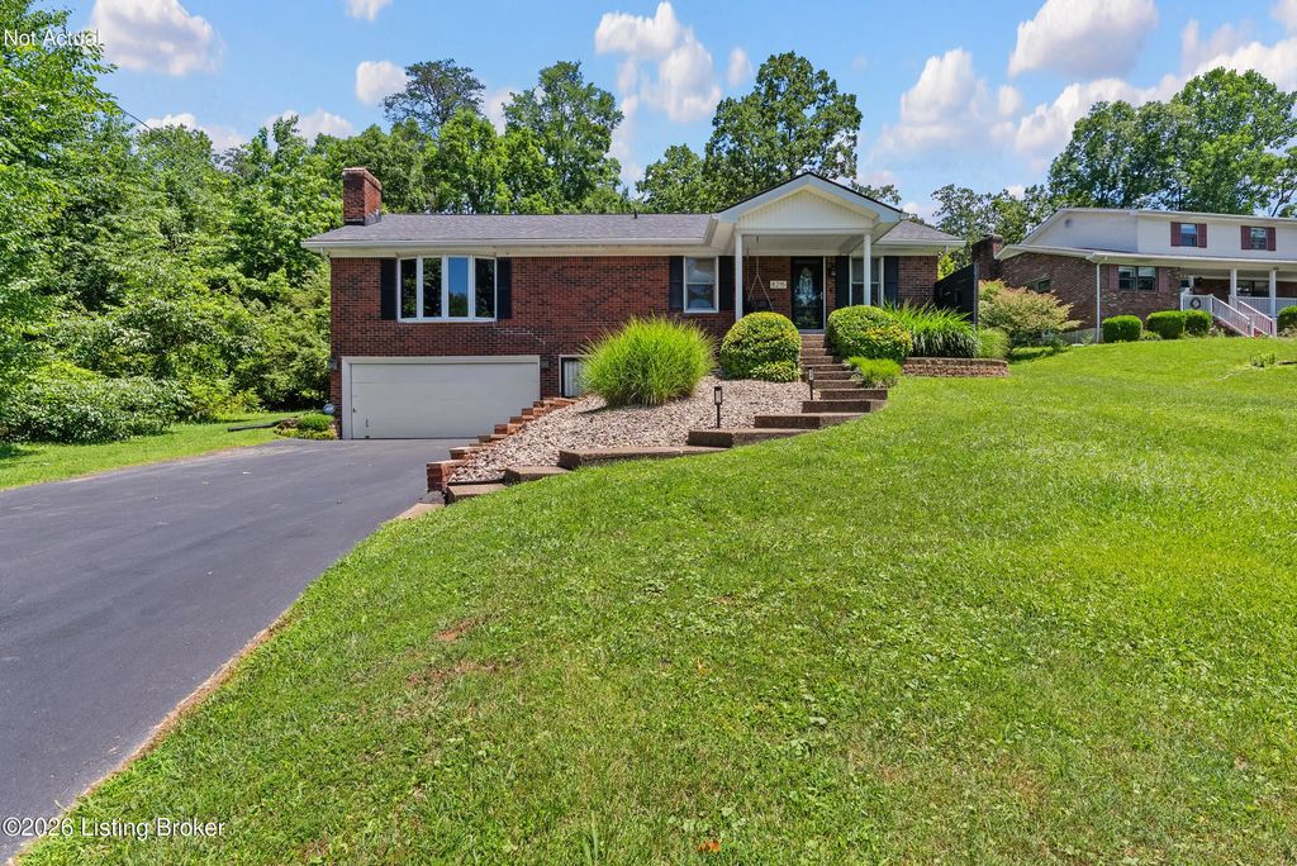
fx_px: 649
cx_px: 648
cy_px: 433
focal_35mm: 18
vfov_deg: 67.5
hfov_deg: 90.0
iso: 400
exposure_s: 1/60
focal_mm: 18
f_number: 11
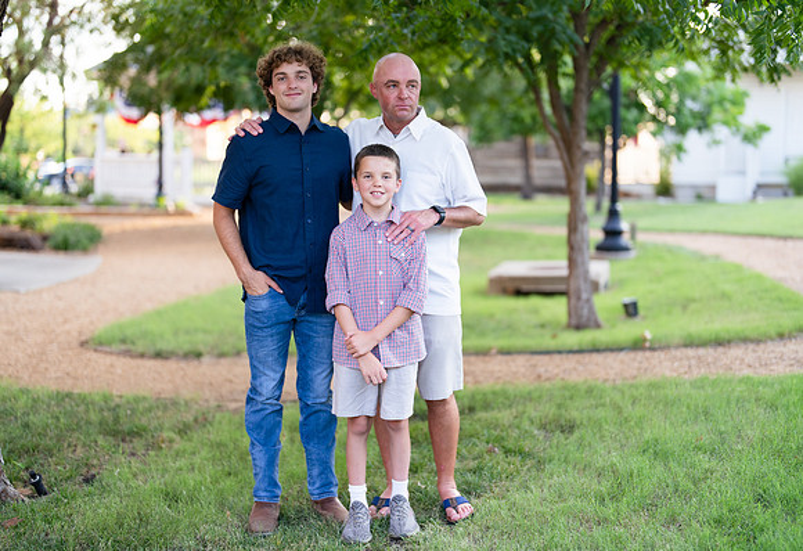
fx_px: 1165
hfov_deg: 38.0
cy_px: 274
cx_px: 415
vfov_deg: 26.6
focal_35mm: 52
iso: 200
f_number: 1.2
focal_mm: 50
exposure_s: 1/1000
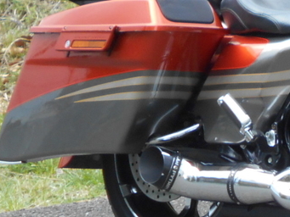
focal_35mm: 204
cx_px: 475
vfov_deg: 7.2
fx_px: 1710
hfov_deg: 9.4
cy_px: -16
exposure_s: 1/250
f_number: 4.9
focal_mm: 10
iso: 160
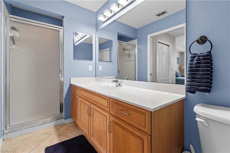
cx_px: 115
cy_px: 76
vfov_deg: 77.3
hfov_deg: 100.4
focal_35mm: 15
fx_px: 96
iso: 800
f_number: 4.5
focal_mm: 10
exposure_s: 1/50
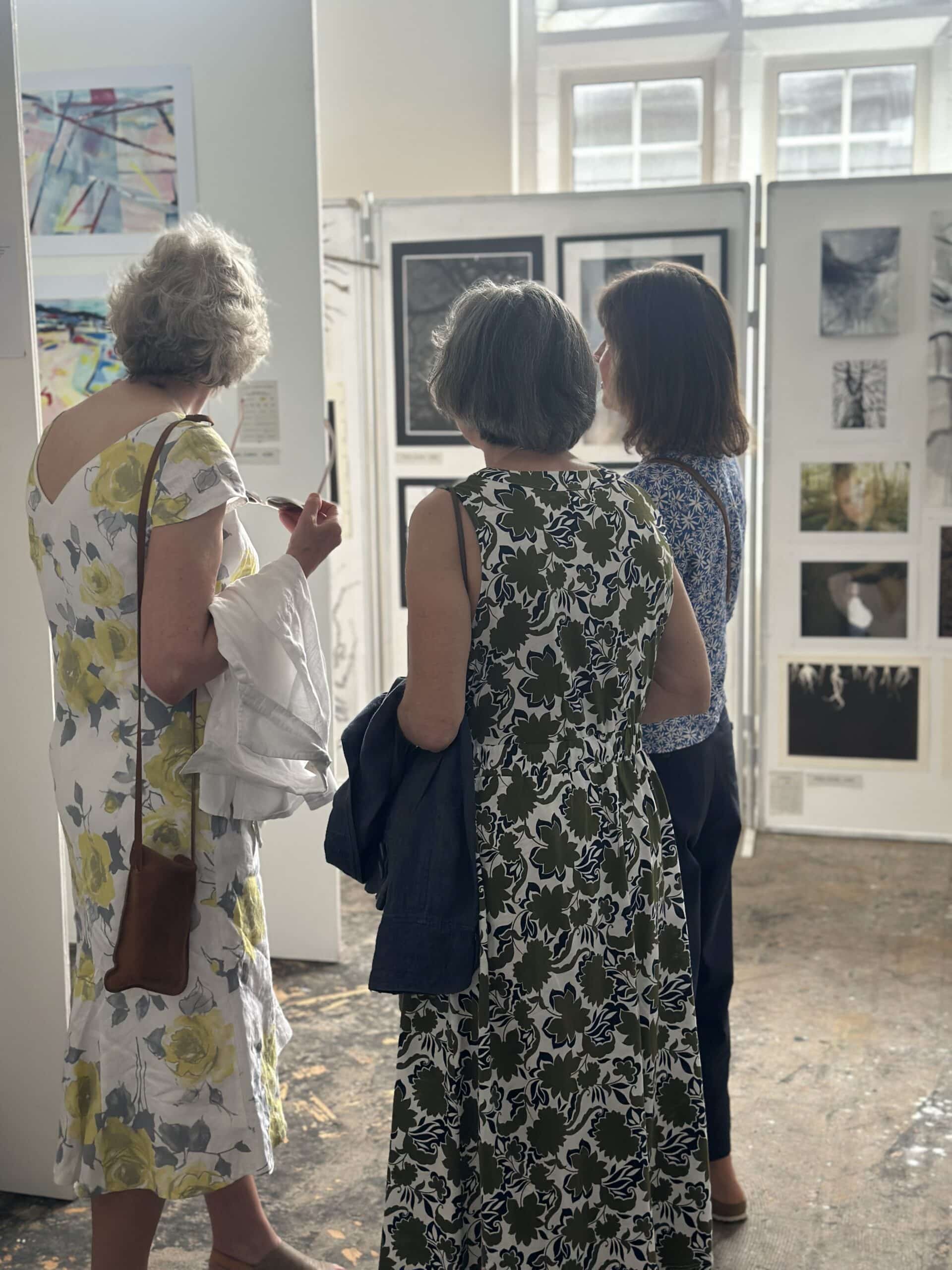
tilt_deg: -7.9
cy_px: 635
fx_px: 1760
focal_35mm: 48
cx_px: 476
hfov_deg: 30.3
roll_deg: +0.8
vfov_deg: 39.7
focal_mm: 6.86
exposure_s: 1/107
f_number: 1.78
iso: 125
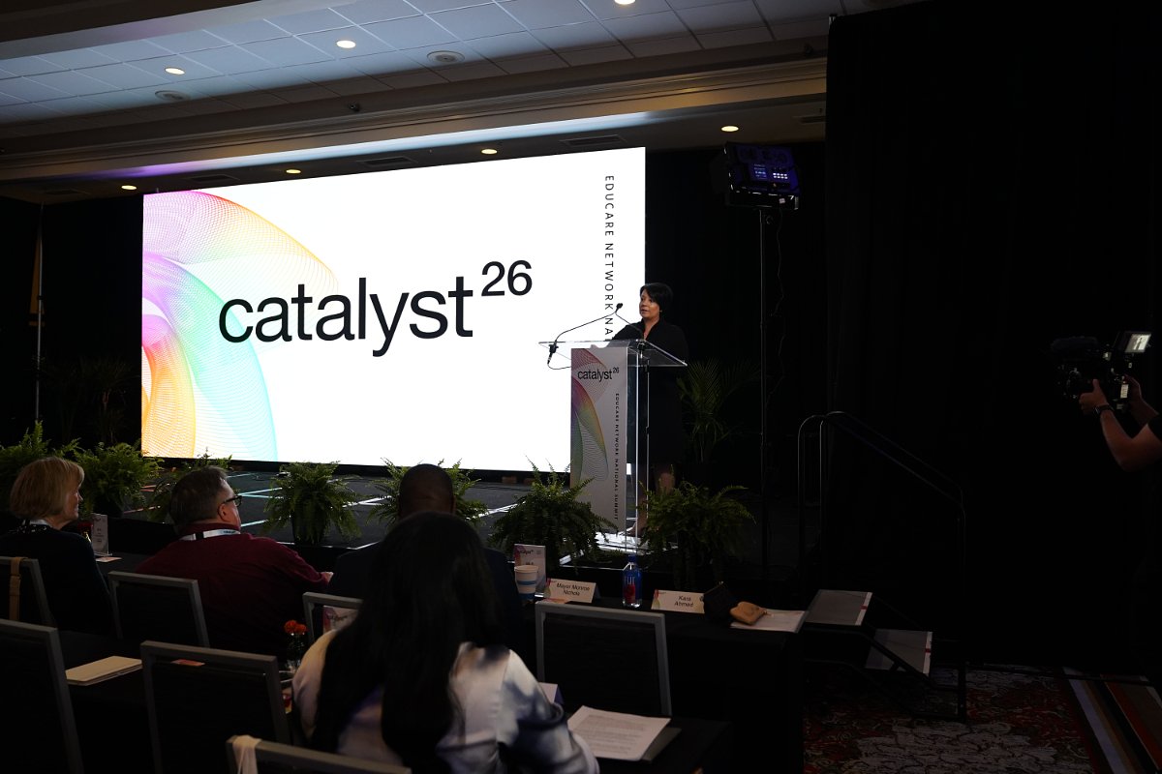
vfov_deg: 43.6
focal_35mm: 30
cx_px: 581
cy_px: 387
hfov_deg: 61.9
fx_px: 968
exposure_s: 1/320
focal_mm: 30
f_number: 4
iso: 2000
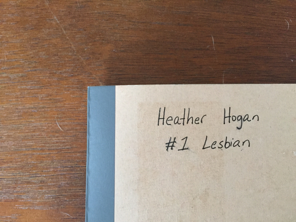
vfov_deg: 48.2
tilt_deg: -83.3
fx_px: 248
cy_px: 111
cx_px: 148
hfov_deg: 61.7
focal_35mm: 29
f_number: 2.2
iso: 250
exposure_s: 1/15
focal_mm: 4.15
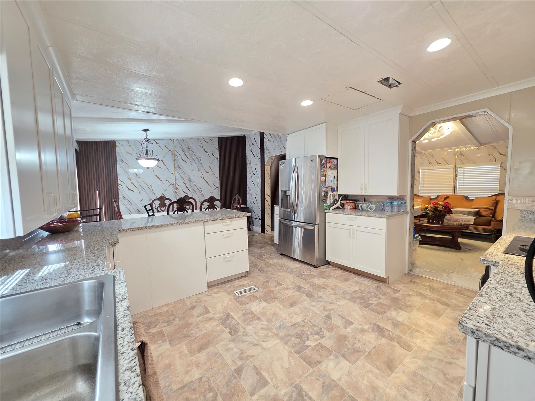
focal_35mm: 13
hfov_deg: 106.2
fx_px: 201
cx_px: 268
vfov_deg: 89.9
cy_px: 200
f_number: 1.9
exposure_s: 1/60
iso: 160
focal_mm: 2.2
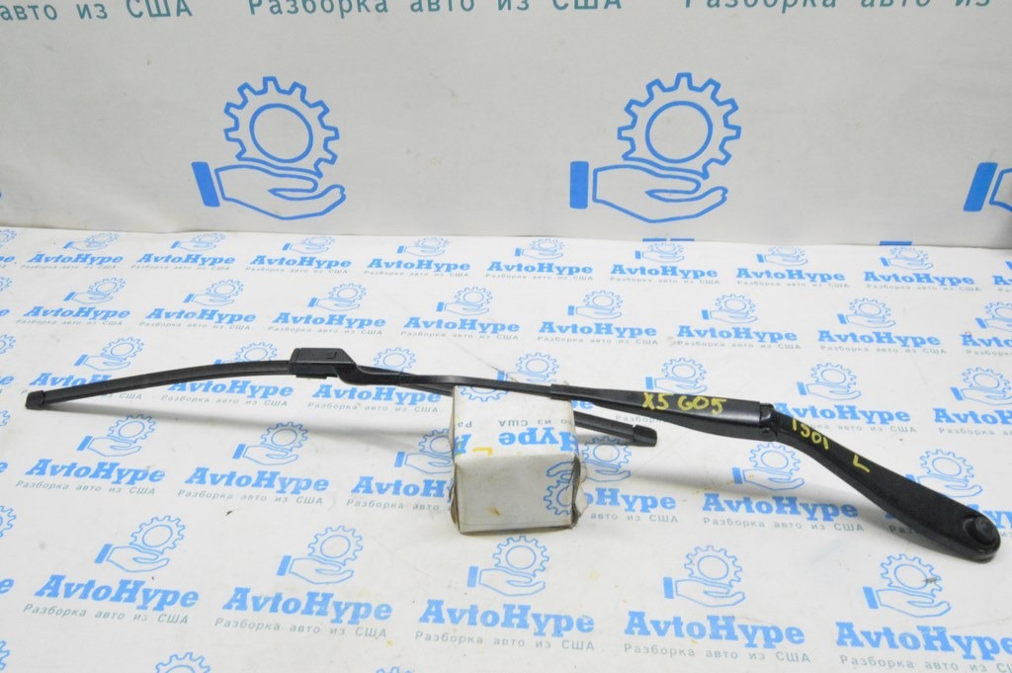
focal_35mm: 28
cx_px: 506
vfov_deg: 45.6
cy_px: 336
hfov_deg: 64.6
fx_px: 801
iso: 6400
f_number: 20
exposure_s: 1/20
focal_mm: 19
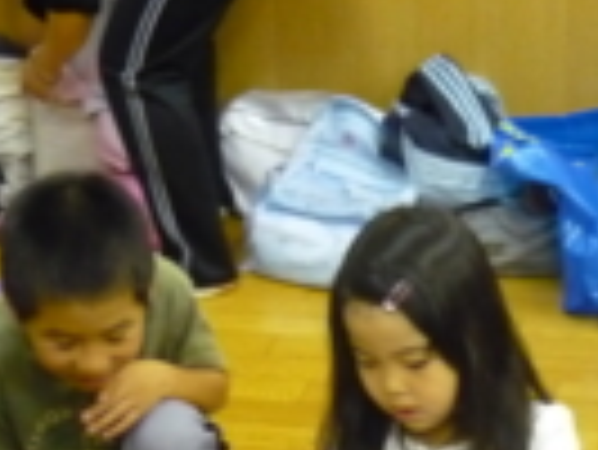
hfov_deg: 22.5
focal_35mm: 87
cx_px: 319
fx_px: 1504
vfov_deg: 16.3
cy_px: 547
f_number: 2.8
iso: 800
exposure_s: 1/40
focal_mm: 5.5
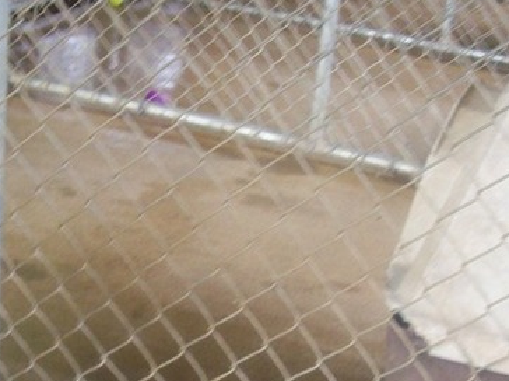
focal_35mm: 76
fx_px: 1116
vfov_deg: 19.0
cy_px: 334
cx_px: 203
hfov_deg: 25.6
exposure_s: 1/79.4
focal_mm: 6
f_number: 2.7
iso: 200
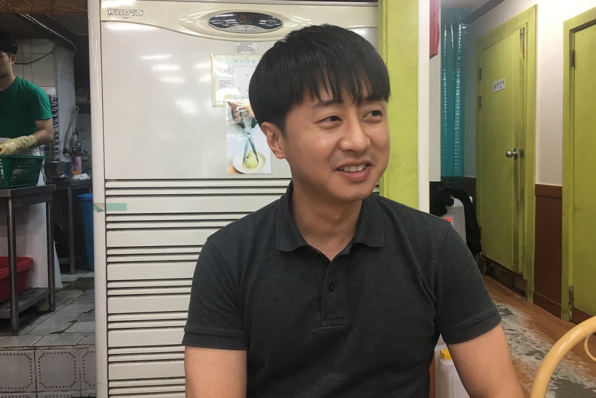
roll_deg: +1.2
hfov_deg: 60.3
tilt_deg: -3.8
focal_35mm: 31
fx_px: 513
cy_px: 193
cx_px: 300
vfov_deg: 42.3
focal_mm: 4.15
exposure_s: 1/30
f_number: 2.2
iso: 50
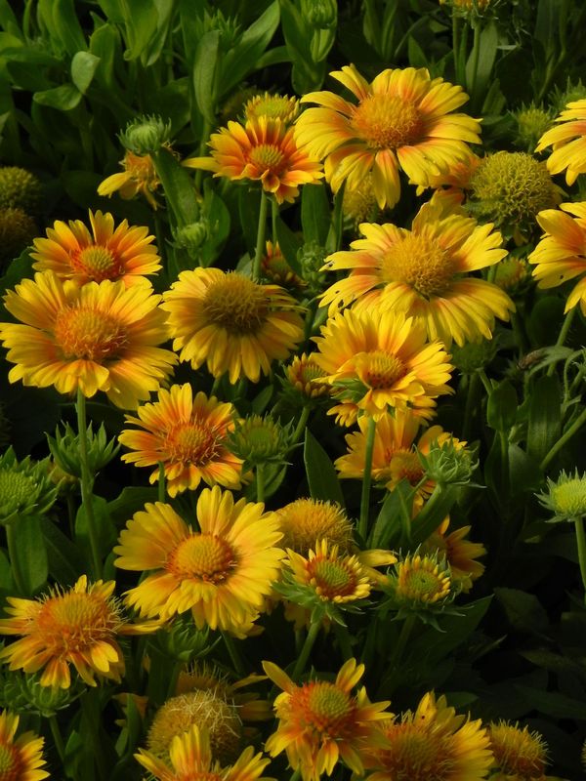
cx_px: 293
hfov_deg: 9.2
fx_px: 3657
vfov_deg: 12.2
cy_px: 390
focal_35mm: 162
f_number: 5
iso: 160
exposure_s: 1/1250
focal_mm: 28.8
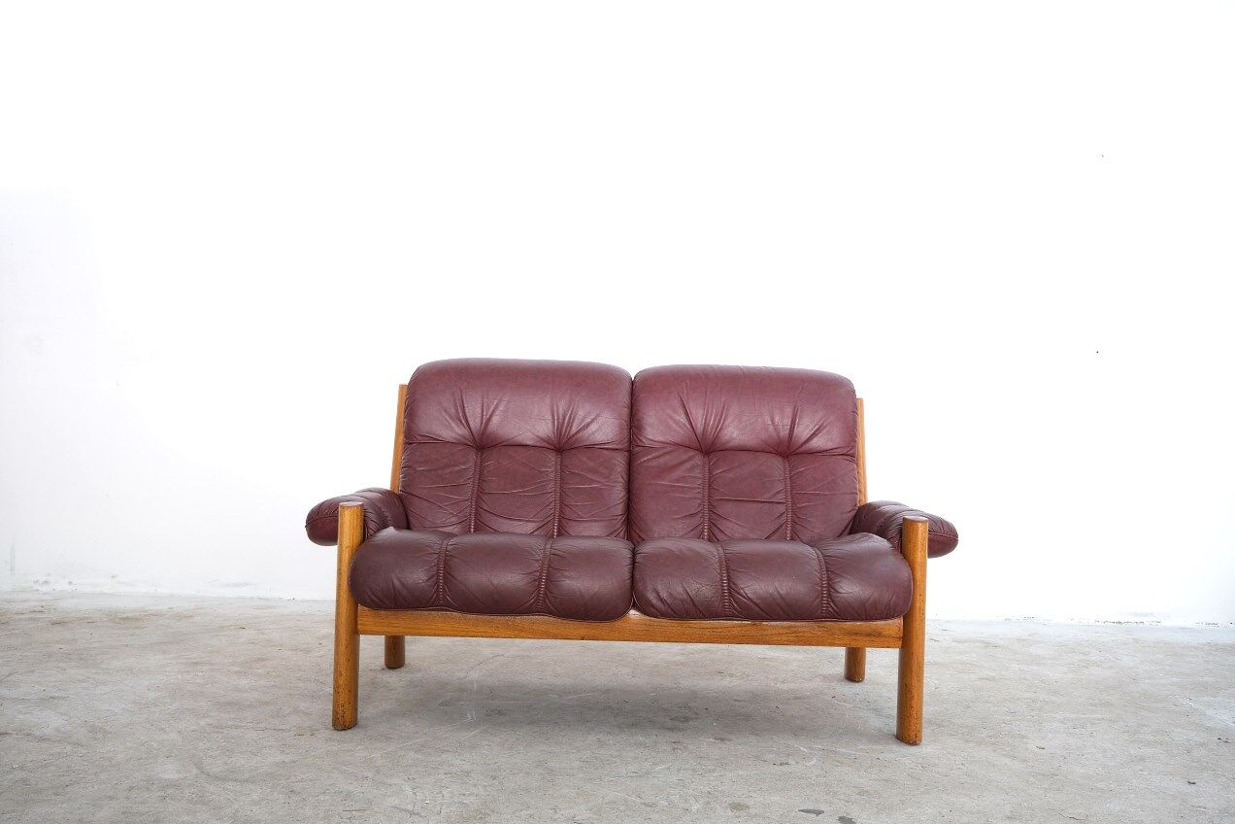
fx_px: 1201
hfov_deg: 54.4
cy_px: 412
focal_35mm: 35
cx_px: 618
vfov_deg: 37.9
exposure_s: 1/34
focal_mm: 23.5
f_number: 4
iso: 640
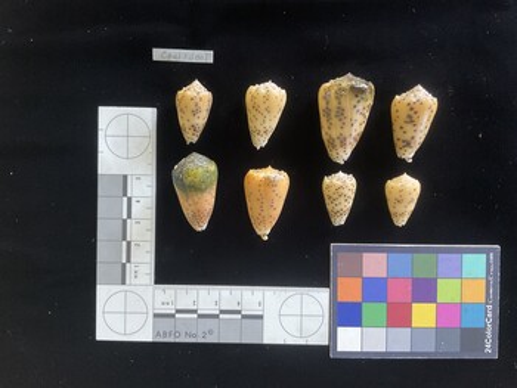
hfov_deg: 61.6
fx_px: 433
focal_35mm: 29
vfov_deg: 48.3
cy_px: 194
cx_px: 258
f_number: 1.8
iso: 250
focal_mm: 3
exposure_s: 1/40
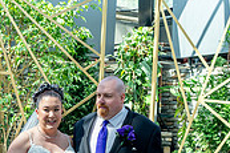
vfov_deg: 13.6
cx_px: 49
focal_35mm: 94
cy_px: 232
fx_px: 600
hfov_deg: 21.5
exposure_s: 1/500
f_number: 2.8
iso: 100
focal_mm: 28
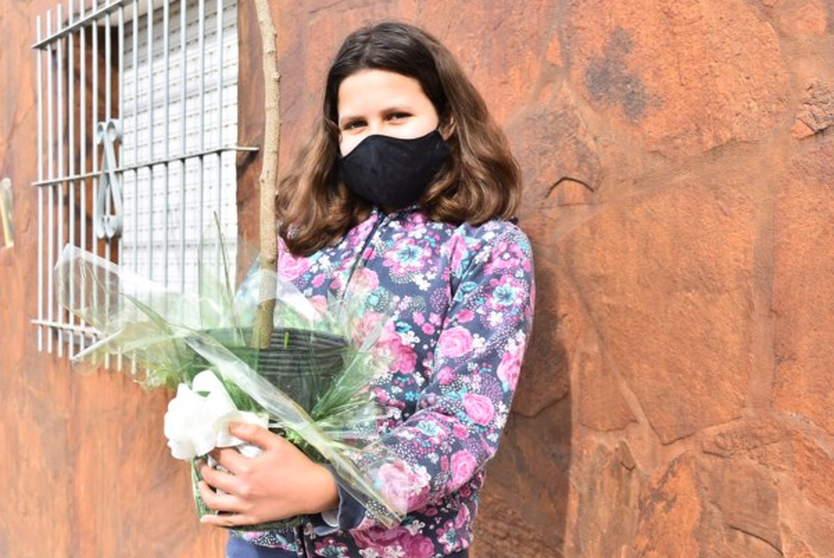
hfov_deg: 39.9
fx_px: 1149
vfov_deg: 27.3
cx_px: 414
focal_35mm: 50
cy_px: 276
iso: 100
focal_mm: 31
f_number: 7.1
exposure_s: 1/125
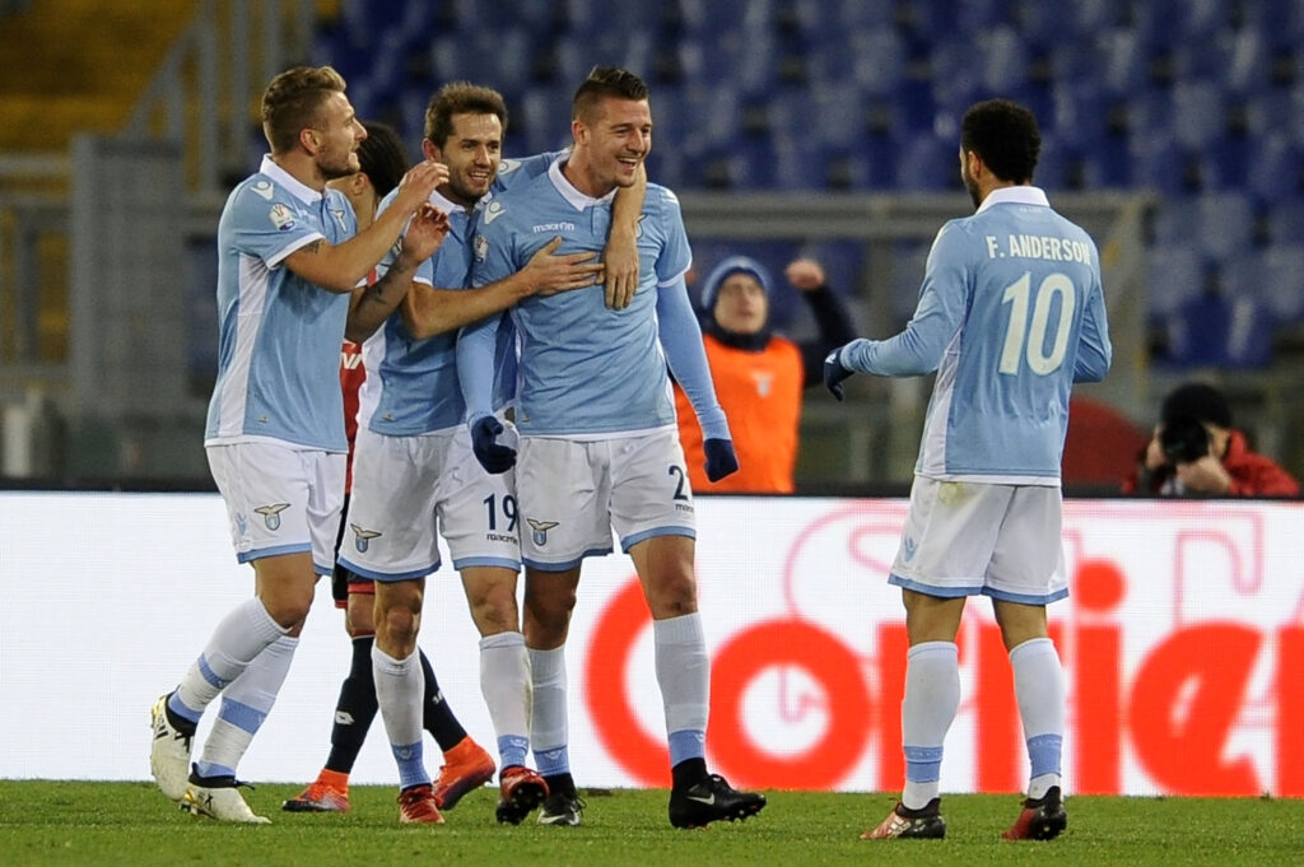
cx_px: 652
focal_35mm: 400
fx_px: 14477
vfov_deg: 3.4
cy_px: 434
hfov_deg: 5.2
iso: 2000
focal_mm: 400
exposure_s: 1/800
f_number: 2.8
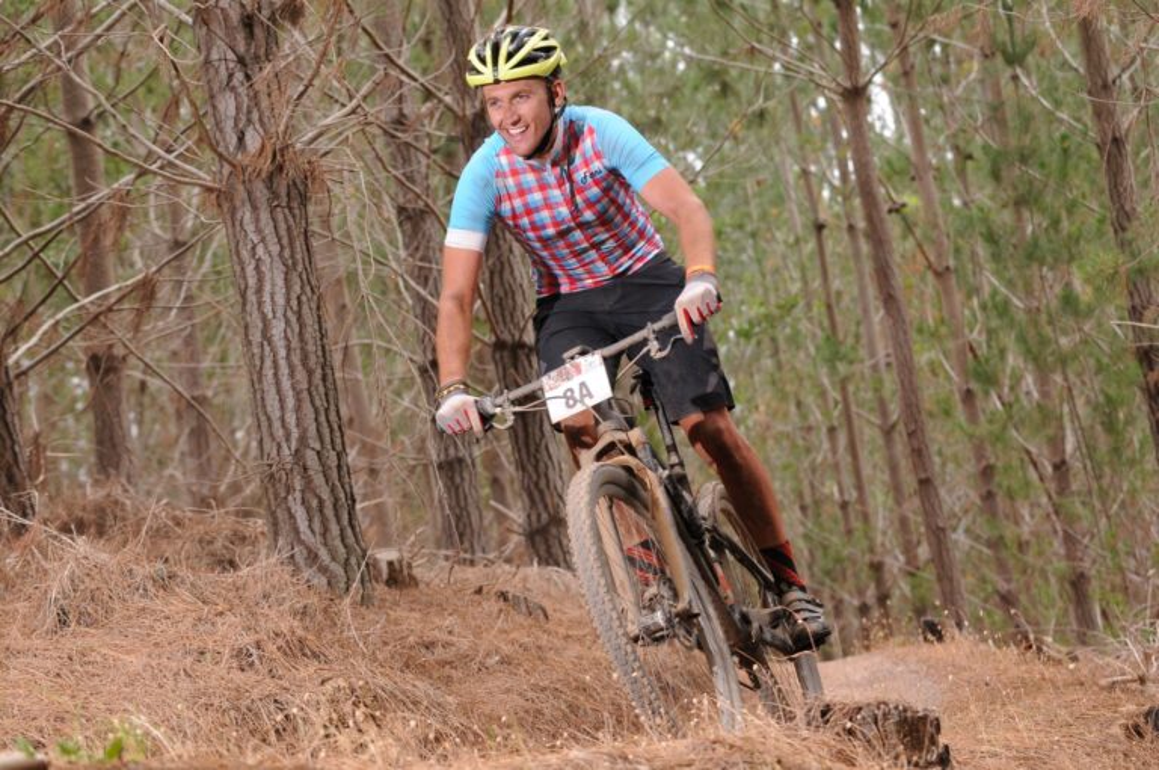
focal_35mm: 93
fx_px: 2990
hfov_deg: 21.9
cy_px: 385
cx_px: 580
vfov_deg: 14.7
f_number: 5
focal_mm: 62
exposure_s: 1/250
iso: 640
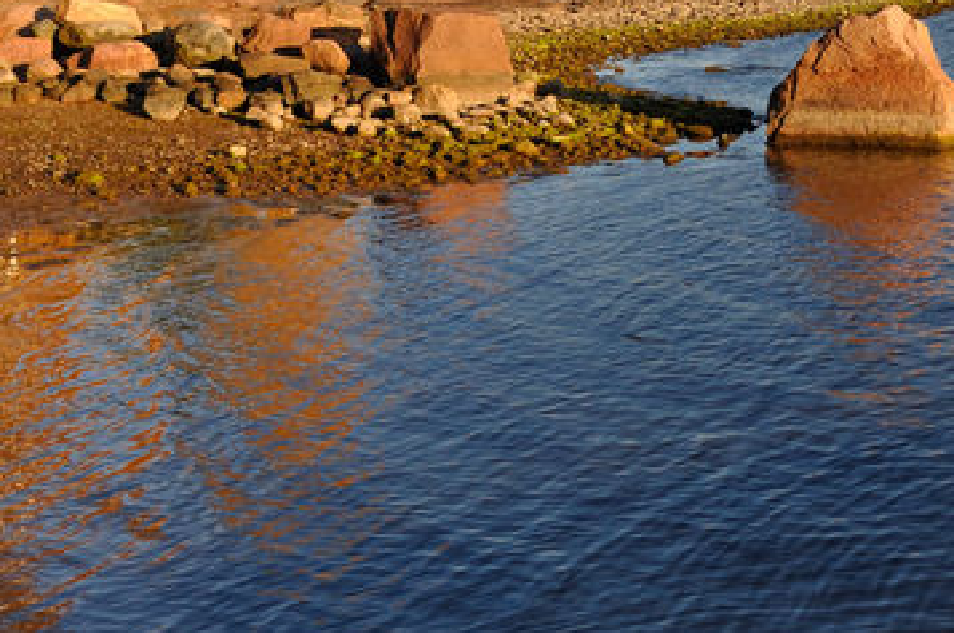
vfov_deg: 19.2
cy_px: -52
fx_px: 1800
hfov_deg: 28.9
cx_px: 796
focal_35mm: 68
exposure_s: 1/160
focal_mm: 18
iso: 200
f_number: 6.3
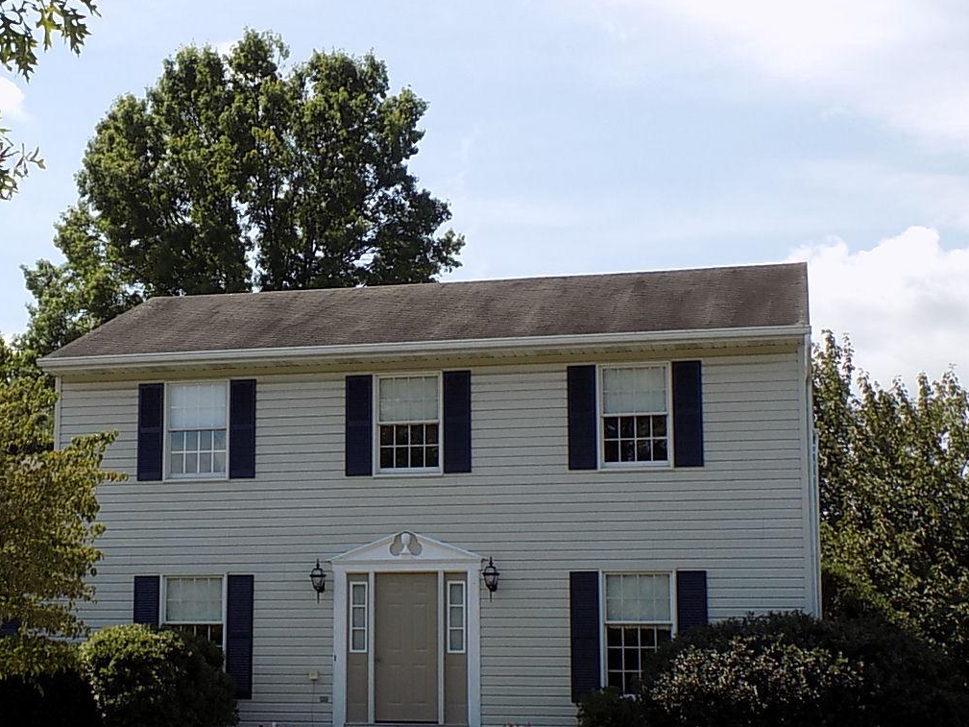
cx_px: 241
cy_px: 463
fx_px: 1820
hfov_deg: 29.3
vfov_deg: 22.5
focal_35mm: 65
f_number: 3.6
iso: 80
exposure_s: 1/800
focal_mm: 7.3
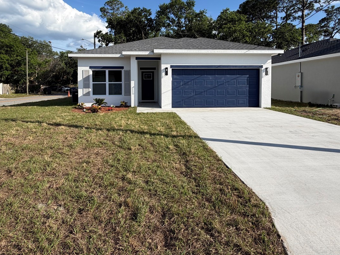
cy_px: 91
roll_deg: +0.5
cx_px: 156
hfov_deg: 78.9
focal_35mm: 21
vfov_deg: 62.3
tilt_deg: -1.4
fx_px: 206
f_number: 2.2
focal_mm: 2.22
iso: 20
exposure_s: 1/864
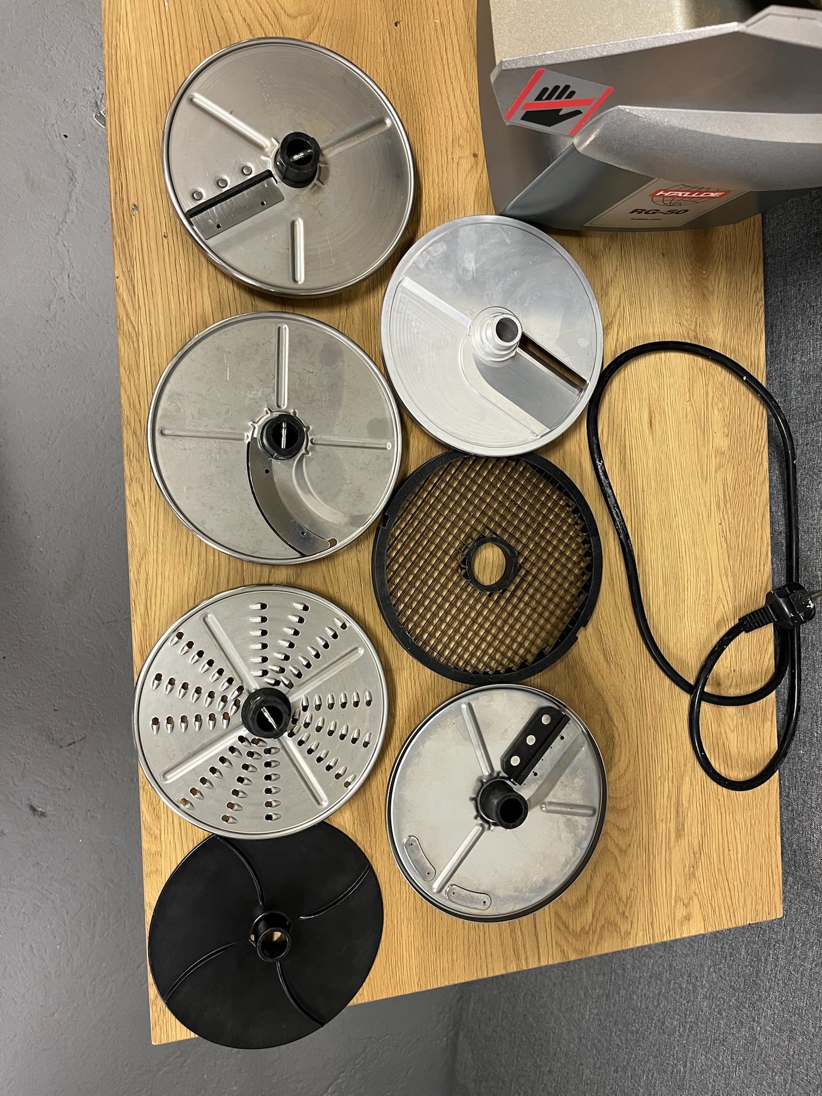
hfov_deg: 53.1
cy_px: 548
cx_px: 411
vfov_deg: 67.3
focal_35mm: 26
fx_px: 823
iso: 160
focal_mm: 5.1
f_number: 1.6
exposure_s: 1/50
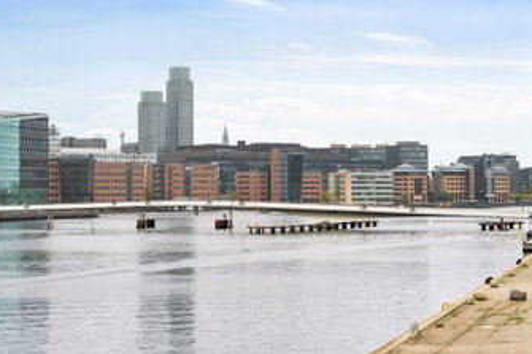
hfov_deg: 20.7
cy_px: 174
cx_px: 224
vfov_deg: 13.9
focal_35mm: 99
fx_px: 1456
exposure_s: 1/800
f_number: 4
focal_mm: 55
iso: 250
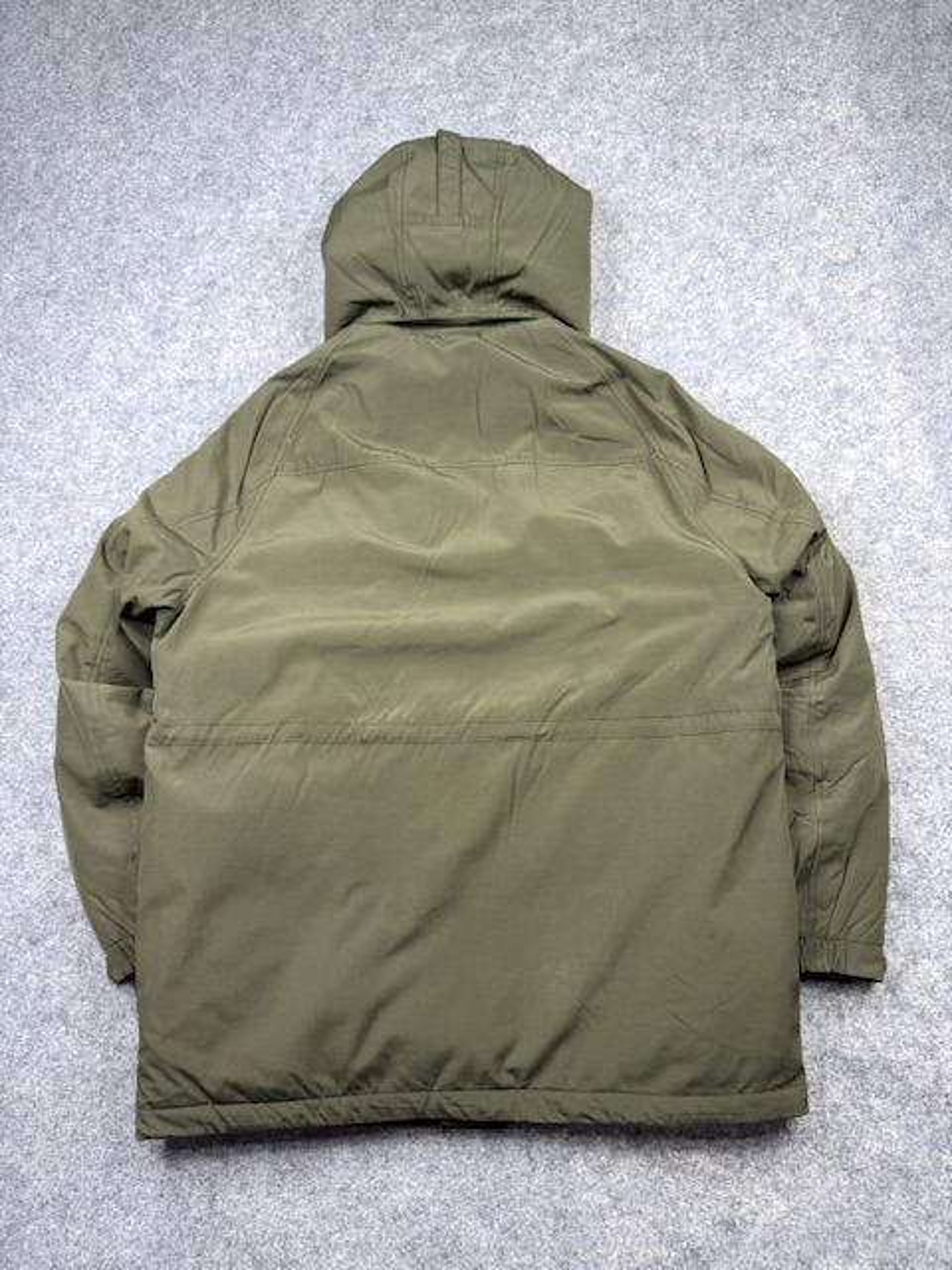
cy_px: 635
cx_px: 476
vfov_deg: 71.6
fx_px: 880
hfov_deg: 56.8
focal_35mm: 24
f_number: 1.78
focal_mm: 6.76
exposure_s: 1/100
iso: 125
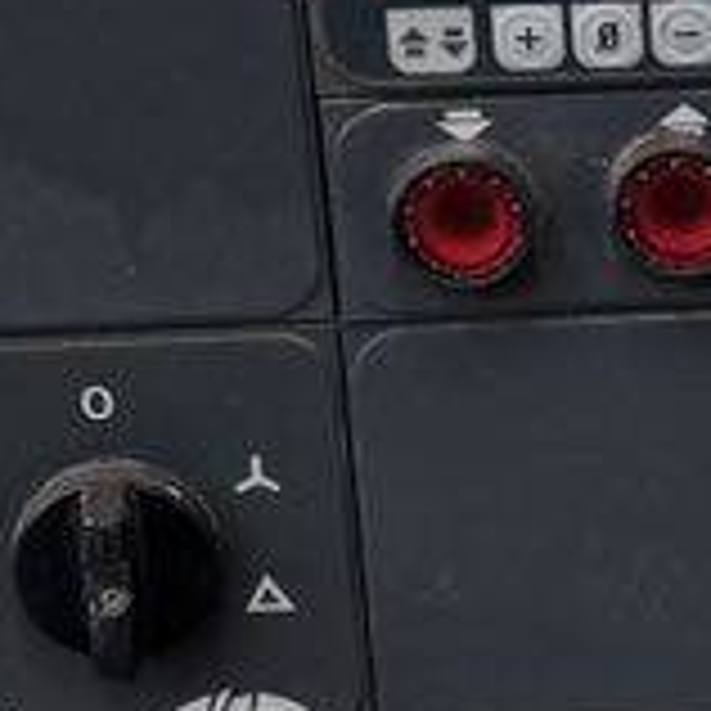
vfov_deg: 8.1
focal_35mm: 215
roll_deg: +0.2
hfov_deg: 7.6
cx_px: 1683
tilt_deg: -25.8
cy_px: 621
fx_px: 4996
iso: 50
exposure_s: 1/124
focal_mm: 6.76
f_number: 1.78
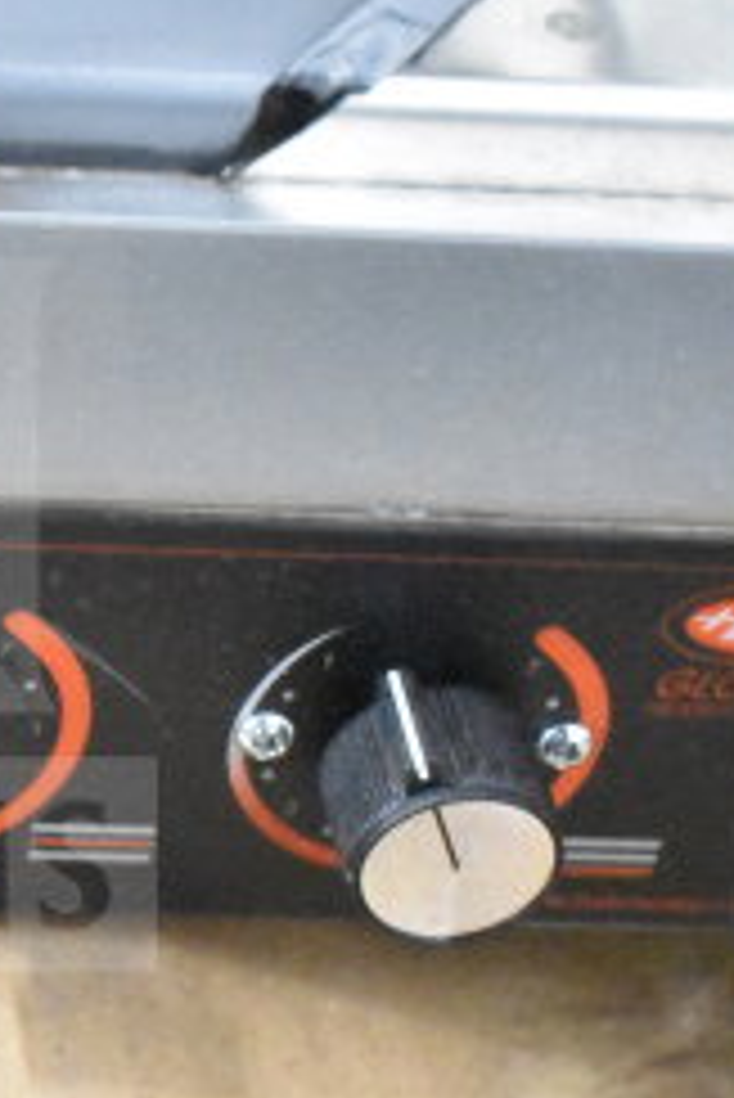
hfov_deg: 12.4
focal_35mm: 105
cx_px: -351
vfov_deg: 19.4
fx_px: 3206
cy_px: 614
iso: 18000
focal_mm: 28
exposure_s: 1/50
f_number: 4.2
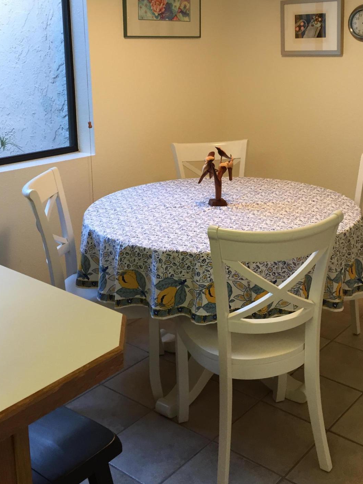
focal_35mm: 41
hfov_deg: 35.0
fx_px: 573
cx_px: 221
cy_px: 145
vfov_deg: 44.8
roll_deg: +0.3
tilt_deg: -8.6
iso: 80
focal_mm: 4.15
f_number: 2.2
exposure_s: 1/30
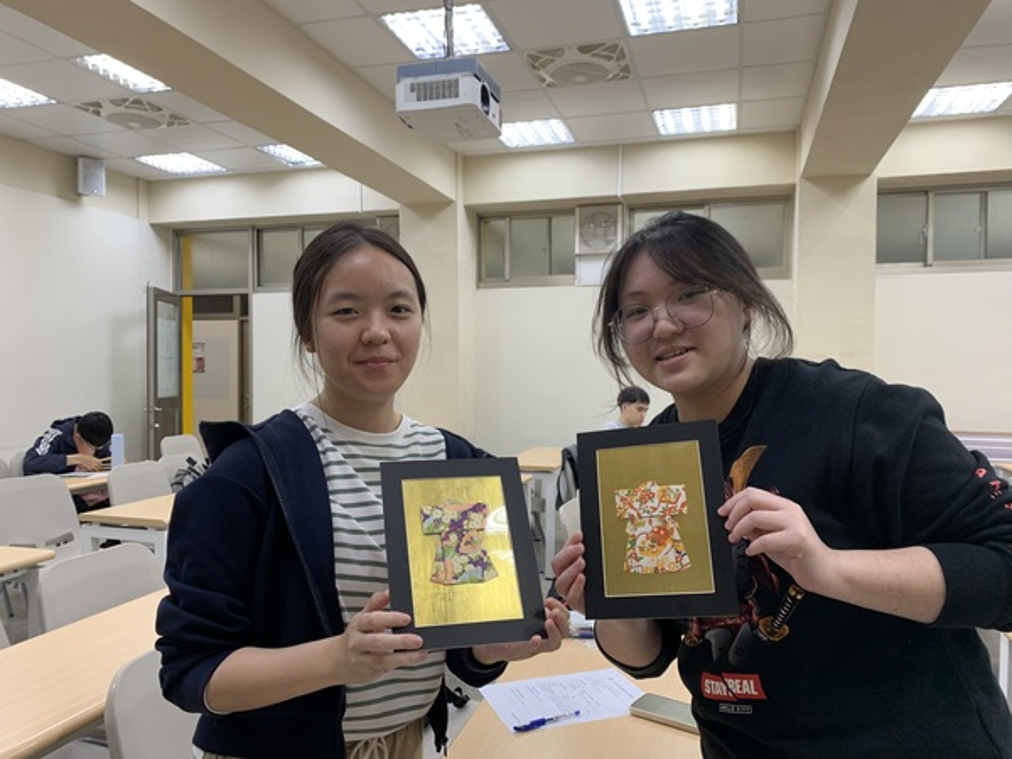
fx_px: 760
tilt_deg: +1.5
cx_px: 506
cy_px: 380
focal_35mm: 26
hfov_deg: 67.3
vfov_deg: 53.1
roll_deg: -1.4
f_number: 1.8
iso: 80
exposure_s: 1/60
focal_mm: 4.25
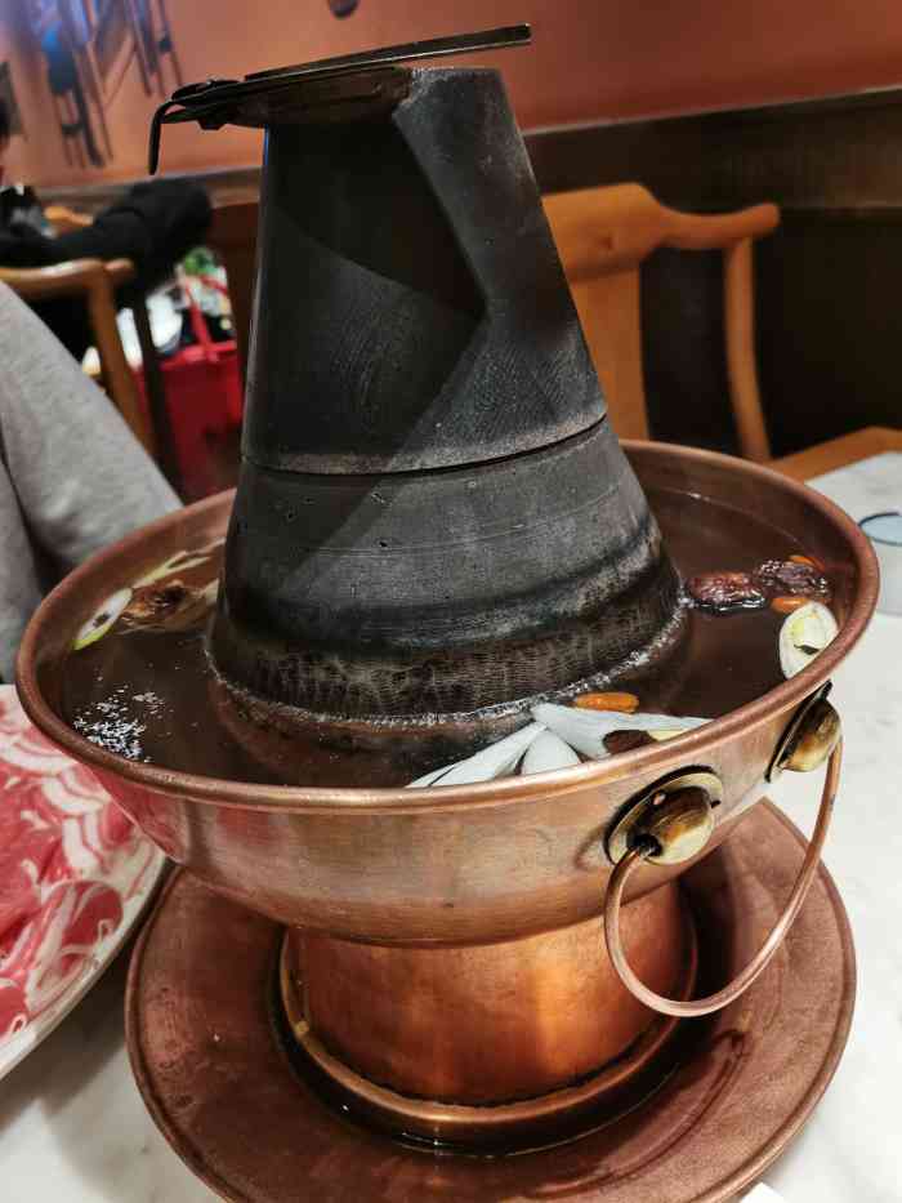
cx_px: 451
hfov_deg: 53.1
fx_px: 903
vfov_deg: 67.3
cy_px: 602
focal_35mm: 26
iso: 400
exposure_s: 1/50
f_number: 1.8
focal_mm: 5.58
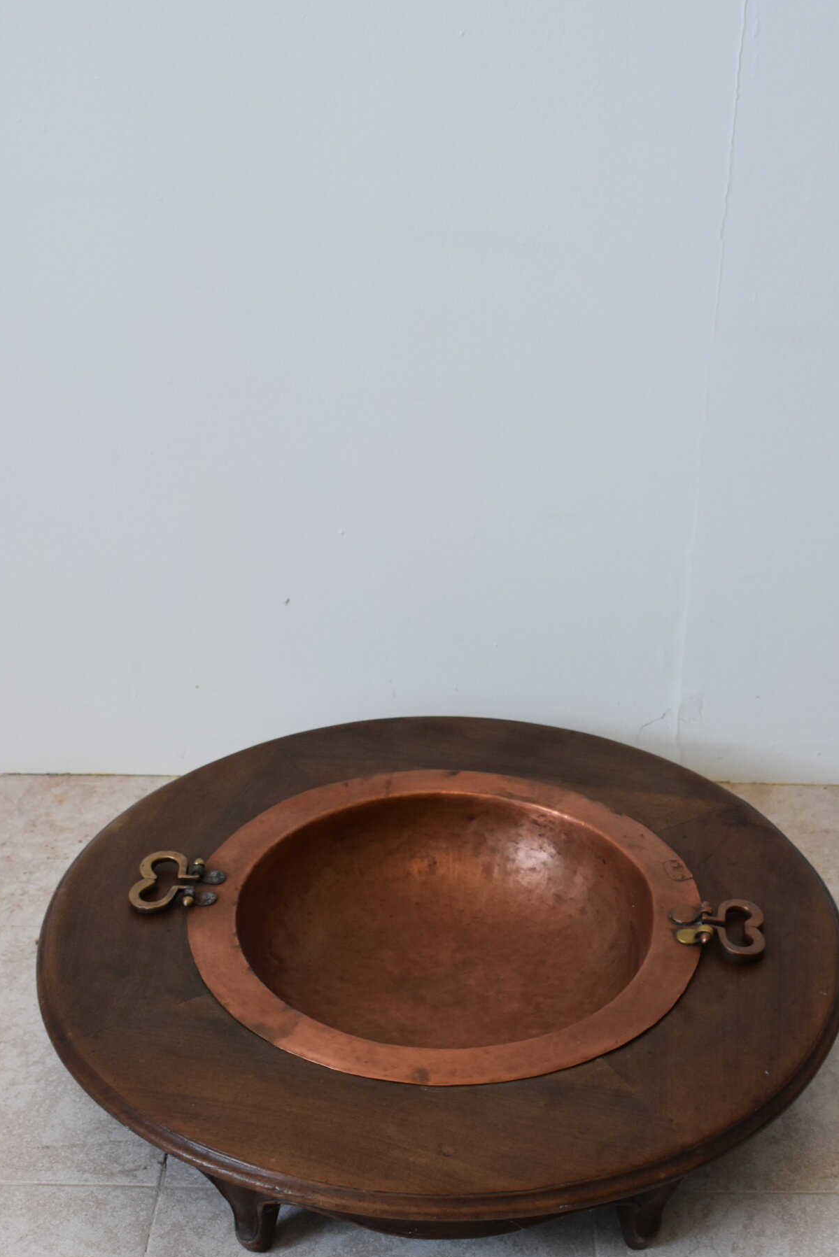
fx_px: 1642
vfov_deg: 41.4
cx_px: 490
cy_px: 841
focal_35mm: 47
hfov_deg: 28.6
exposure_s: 1/80
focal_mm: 22
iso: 800
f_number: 4.5
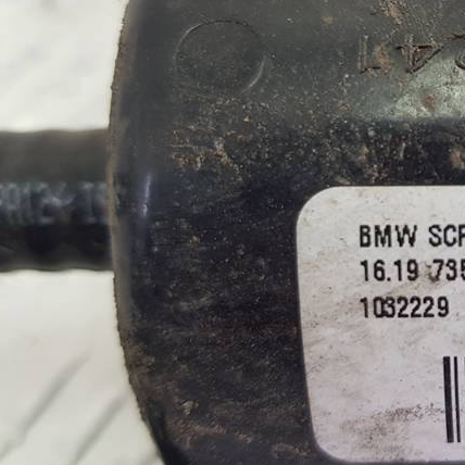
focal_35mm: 55
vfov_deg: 31.1
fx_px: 836
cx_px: 529
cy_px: 234
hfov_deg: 27.9
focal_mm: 4.2
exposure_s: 1/50
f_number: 1.7
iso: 64
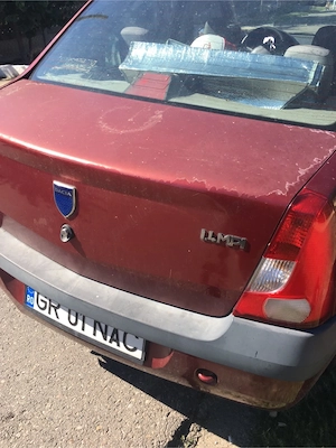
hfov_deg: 48.2
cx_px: 168
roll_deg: +2.2
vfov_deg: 61.7
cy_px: 224
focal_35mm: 29
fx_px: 375
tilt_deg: -30.8
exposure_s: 1/620
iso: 25
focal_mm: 4.15
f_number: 2.2
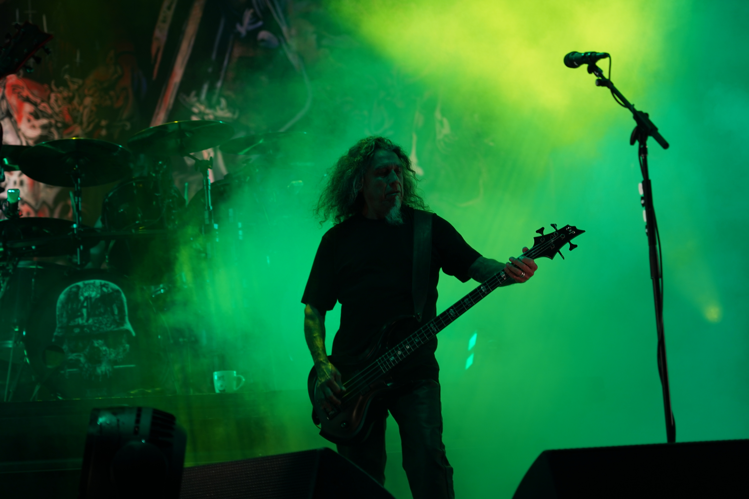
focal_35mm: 105
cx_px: 374
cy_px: 250
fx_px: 2184
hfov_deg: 19.5
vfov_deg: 13.0
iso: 200
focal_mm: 105
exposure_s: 1/125
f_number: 4
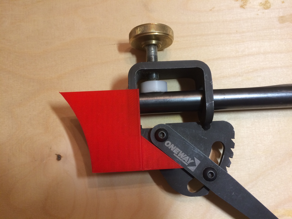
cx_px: 146
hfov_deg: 61.7
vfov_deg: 48.2
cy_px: 110
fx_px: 245
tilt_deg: -78.3
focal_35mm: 29
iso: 125
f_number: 2.2
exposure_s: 1/33
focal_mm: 4.15
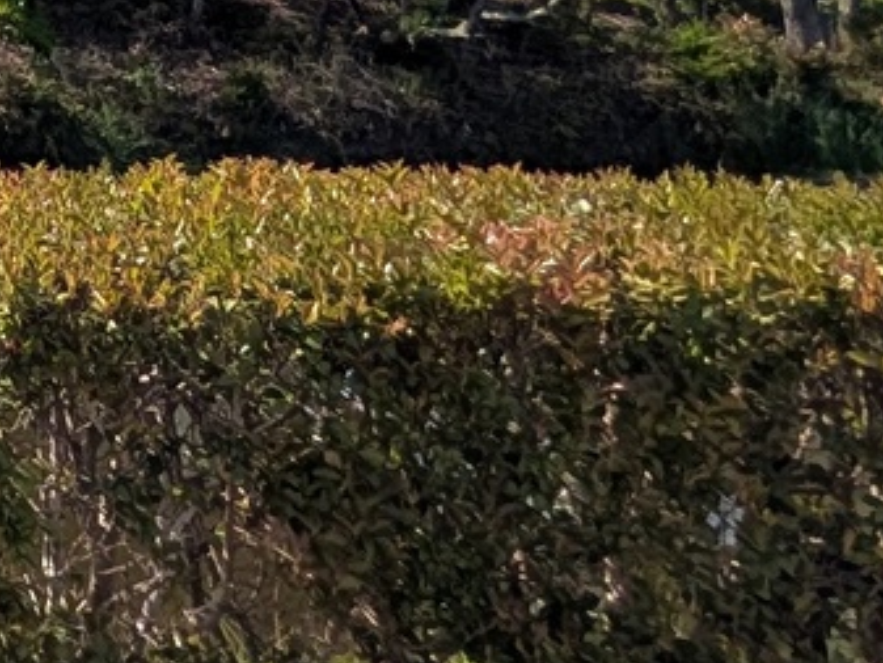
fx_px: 1863
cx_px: -922
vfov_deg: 16.0
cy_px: -642
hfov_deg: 17.8
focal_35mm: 73
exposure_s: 1/5319
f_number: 1.7
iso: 47
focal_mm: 2.02
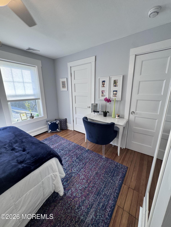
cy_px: 114
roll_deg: +2.3
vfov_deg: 102.1
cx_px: 86
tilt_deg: -12.7
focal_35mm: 14
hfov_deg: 85.7
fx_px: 92
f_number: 2.2
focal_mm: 2.22
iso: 100
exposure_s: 1/120
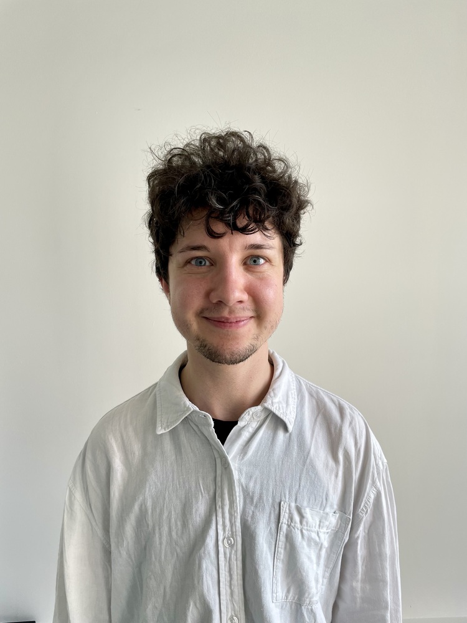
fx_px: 468
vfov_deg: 67.3
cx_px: 234
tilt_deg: -7.8
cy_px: 312
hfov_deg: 53.1
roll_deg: -0.8
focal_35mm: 26
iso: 40
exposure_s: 1/100
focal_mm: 4.2
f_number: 1.6
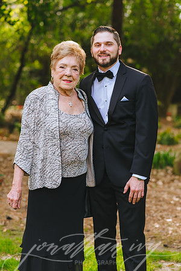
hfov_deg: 16.1
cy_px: 136
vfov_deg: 23.9
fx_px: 641
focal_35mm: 85
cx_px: 90
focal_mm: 85
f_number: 2.8
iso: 400
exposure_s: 1/640
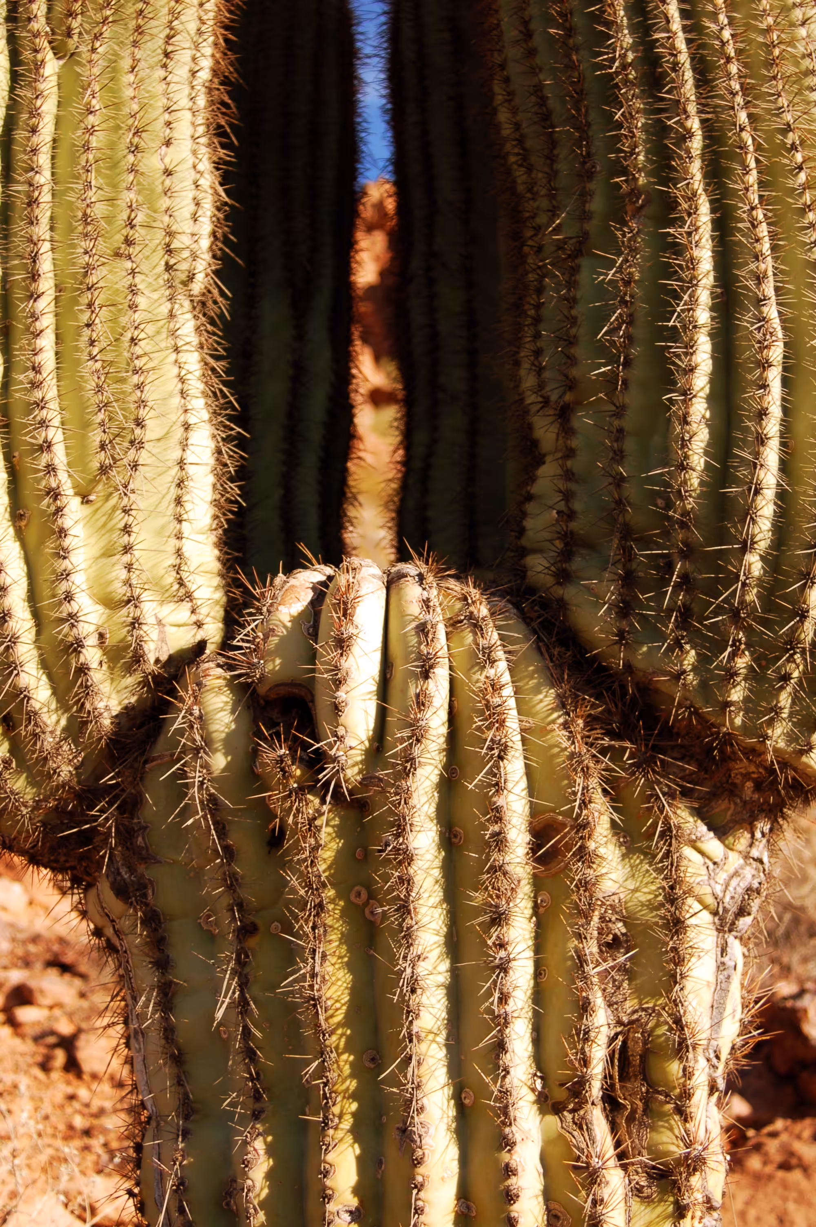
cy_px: 614
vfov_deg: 46.4
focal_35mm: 42
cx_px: 408
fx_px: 1431
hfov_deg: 31.8
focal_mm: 28
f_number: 3.5
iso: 200
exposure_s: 1/1000
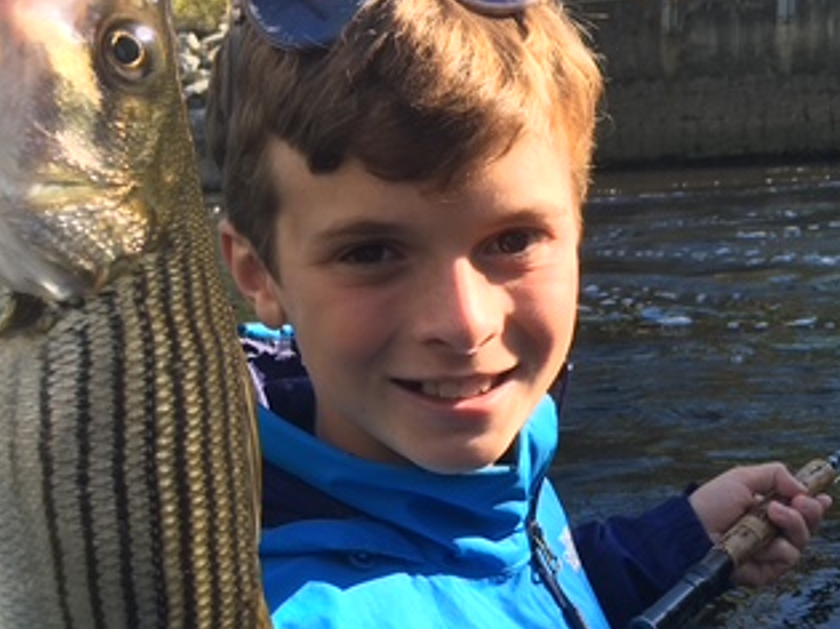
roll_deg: +3.2
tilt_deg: -9.1
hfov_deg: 32.6
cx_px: 344
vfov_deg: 24.5
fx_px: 1431
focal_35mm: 59
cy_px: 490
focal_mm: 4.15
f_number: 2.2
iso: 25
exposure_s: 1/359
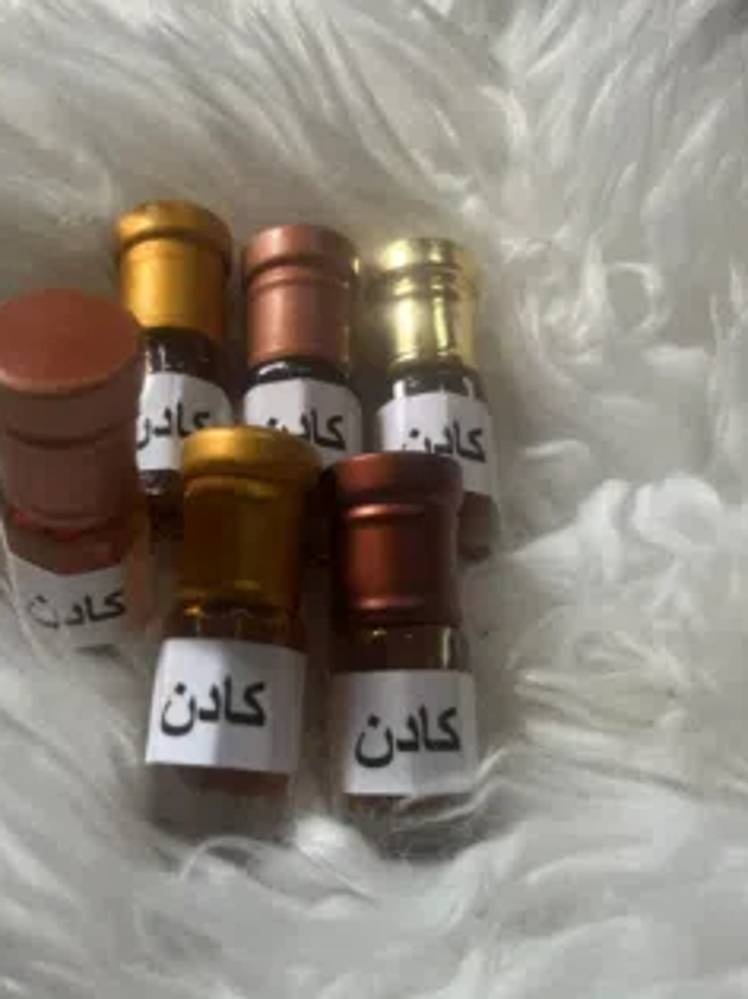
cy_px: 631
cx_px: 279
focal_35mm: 33
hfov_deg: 42.6
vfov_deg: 54.7
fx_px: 951
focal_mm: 5.1
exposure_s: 1/101
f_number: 1.6
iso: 125
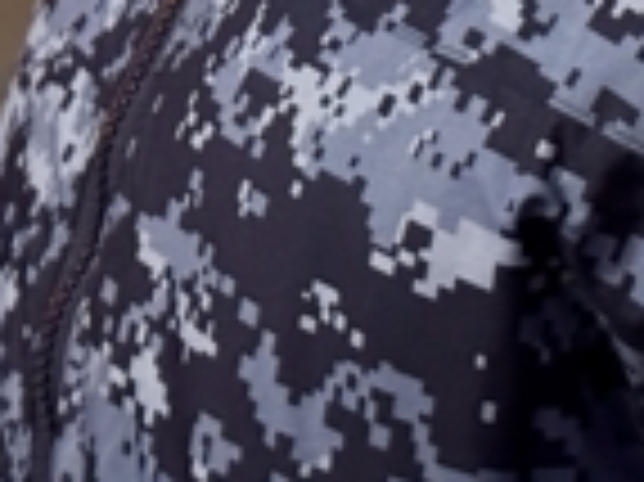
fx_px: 4164
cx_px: 714
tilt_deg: -2.3
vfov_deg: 6.4
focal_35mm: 224
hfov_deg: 8.8
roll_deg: -0.2
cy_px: -608
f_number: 1.78
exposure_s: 1/25
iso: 400
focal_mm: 6.76
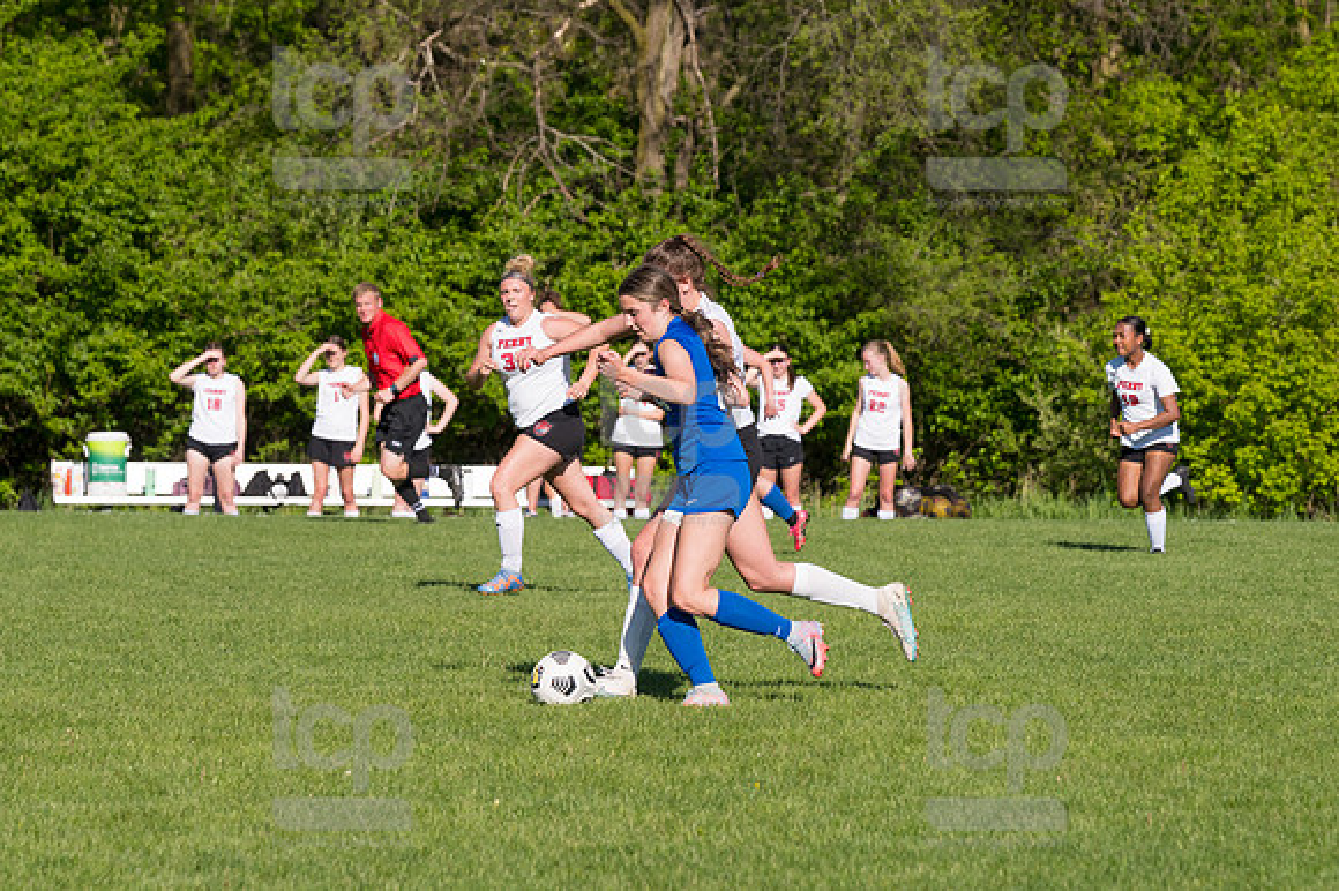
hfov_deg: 8.9
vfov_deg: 5.9
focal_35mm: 232
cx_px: 670
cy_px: 446
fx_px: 8624
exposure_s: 1/1600
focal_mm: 155
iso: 250
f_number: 5.6
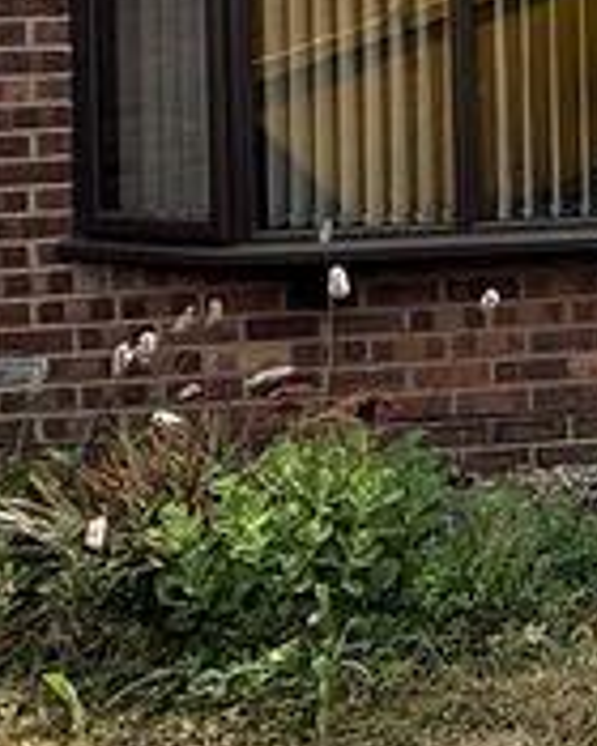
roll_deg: +1.8
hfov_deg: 11.8
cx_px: 1719
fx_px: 1767
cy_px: -239
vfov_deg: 21.4
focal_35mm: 80
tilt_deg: +2.3
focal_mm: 2.22
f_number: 2.2
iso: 50
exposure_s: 1/1312
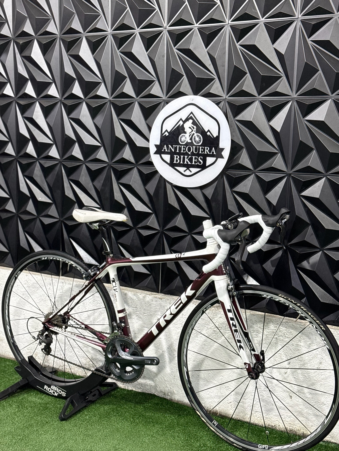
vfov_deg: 39.7
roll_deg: -2.5
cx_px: 170
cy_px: 226
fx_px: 627
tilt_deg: -7.5
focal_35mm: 48
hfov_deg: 30.3
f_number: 1.78
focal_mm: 6.76
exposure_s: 1/60
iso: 200
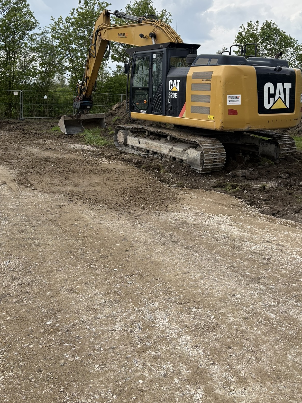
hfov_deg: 41.8
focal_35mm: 34
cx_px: 138
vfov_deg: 53.1
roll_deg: +3.1
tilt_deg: -5.1
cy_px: 142
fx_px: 395
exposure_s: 1/2283
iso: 50
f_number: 1.6
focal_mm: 5.96
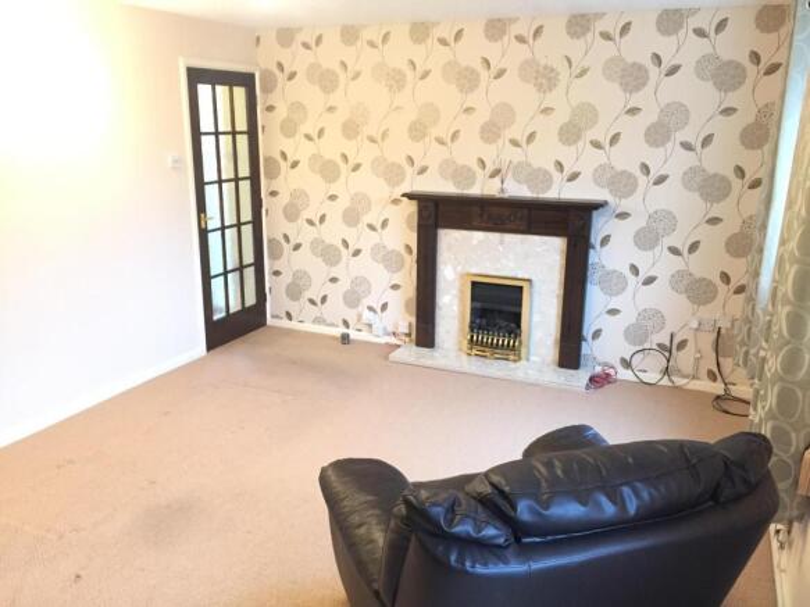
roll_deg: -0.4
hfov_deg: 61.7
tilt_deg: -15.5
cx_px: 405
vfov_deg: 48.2
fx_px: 678
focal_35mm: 29
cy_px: 304
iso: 250
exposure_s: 1/20
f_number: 2.2
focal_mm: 4.15
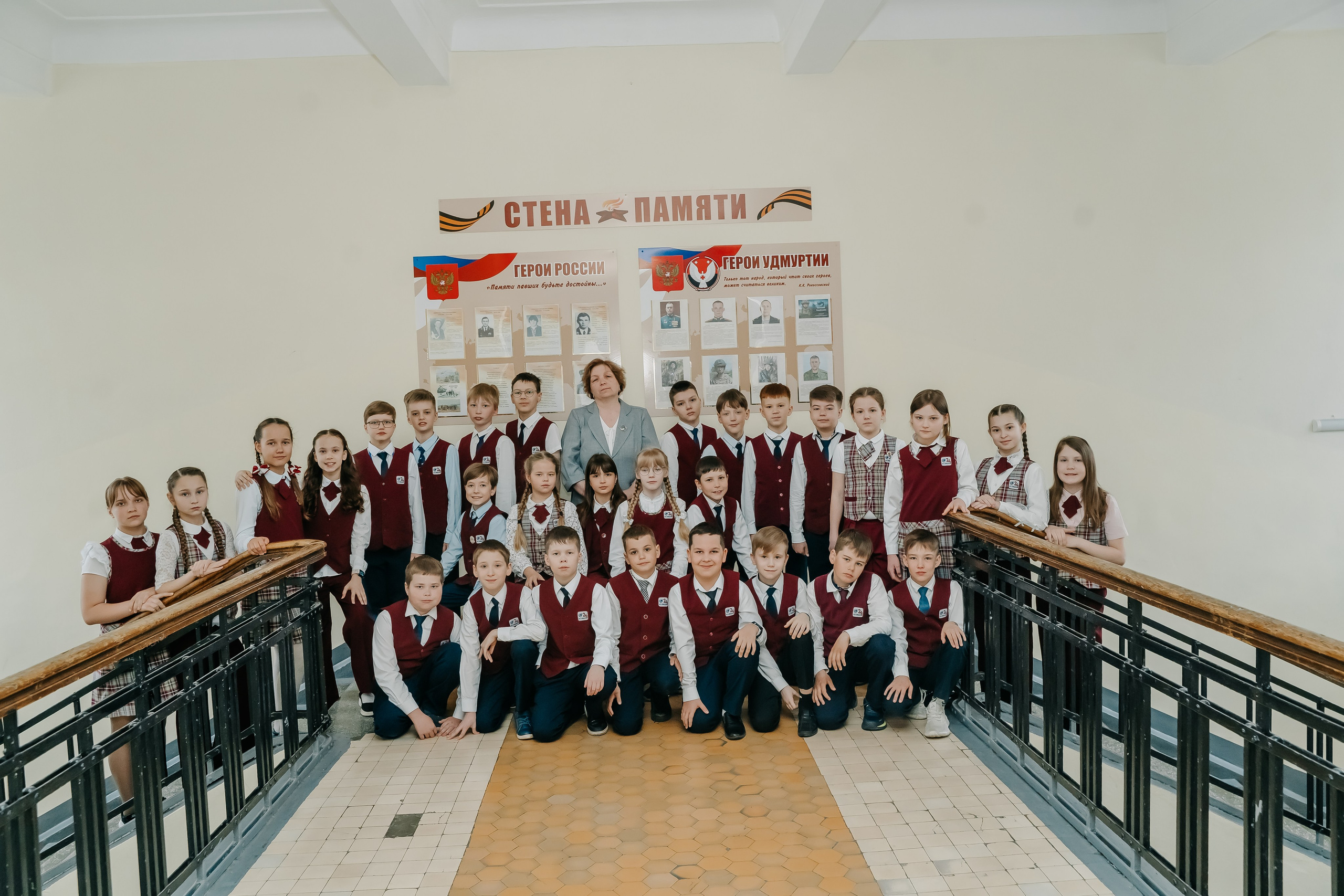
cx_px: 672
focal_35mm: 28
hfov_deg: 65.5
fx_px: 1045
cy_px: 448
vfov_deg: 46.4
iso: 2000
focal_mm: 28
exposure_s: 1/160
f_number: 5.6
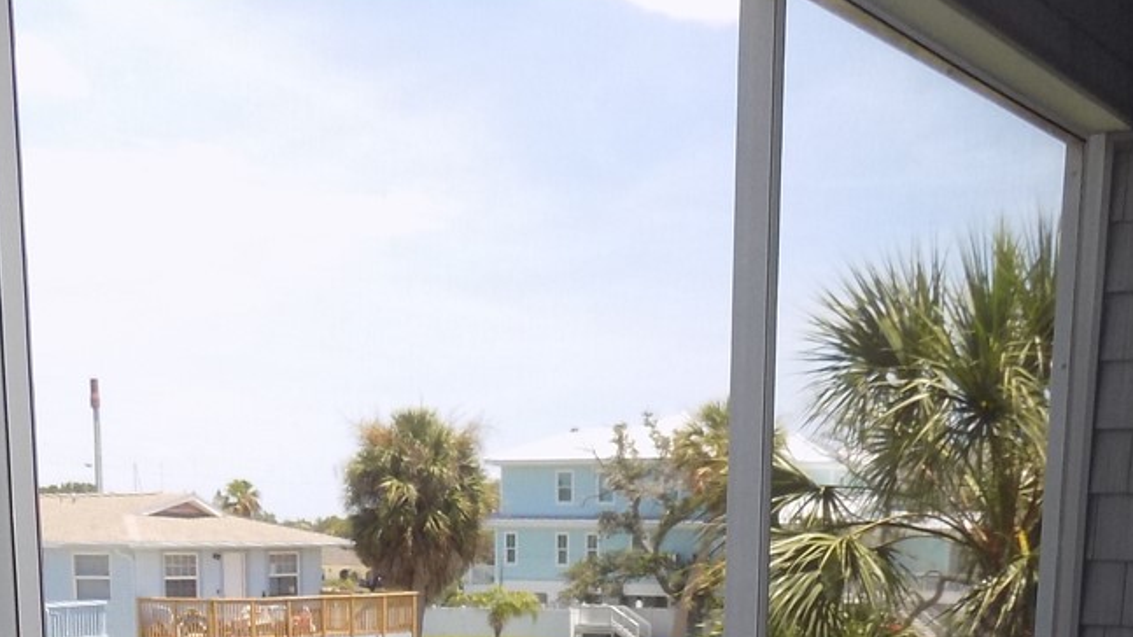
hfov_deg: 33.8
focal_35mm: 62
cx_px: 513
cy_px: 1031
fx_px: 1863
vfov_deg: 17.0
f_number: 3.1
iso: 80
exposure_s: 1/250
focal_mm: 4
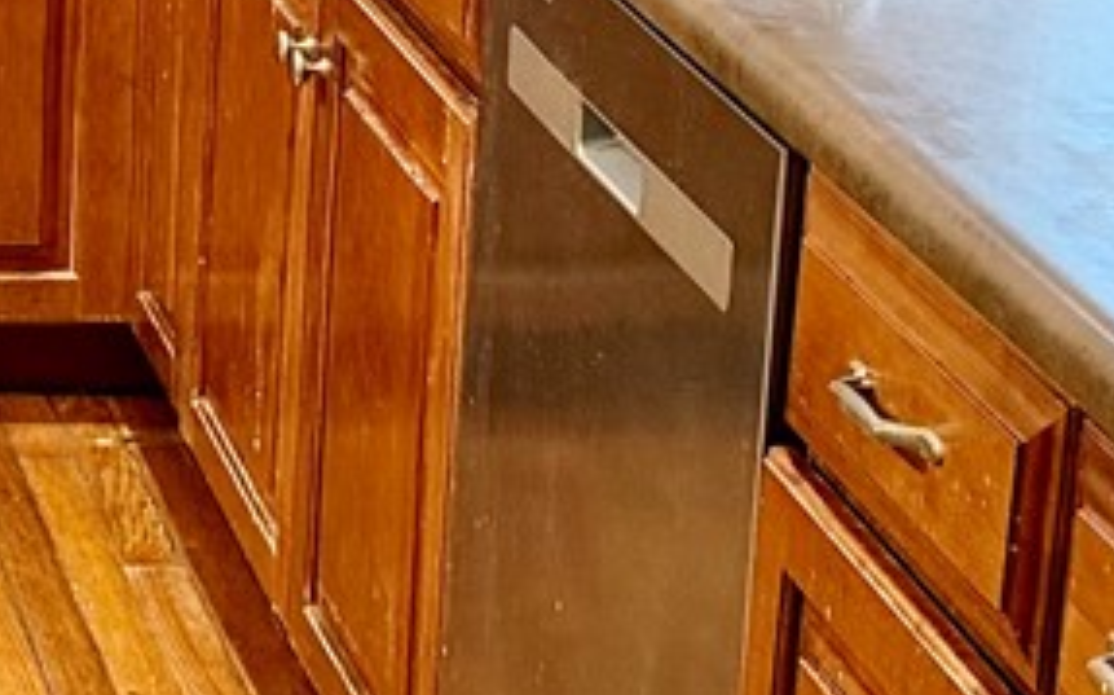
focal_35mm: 142
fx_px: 4309
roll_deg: -1.3
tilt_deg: -11.9
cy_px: -245
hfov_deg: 13.8
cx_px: -609
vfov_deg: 9.1
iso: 250
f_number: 1.78
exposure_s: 1/60
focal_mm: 6.76
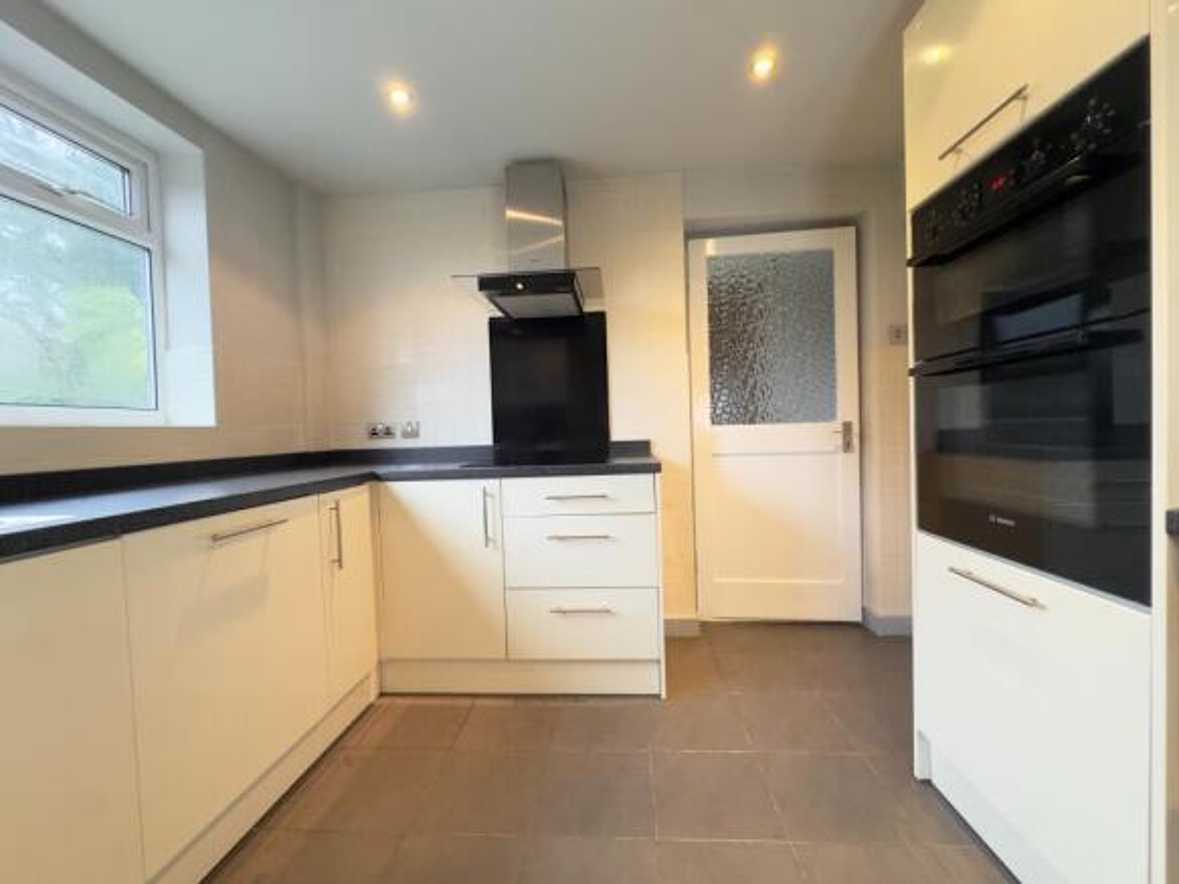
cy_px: 442
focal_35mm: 14
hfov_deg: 102.1
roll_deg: +2.1
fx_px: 477
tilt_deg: -1.6
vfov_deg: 85.7
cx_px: 590
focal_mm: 2.22
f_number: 2.2
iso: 320
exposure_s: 1/50
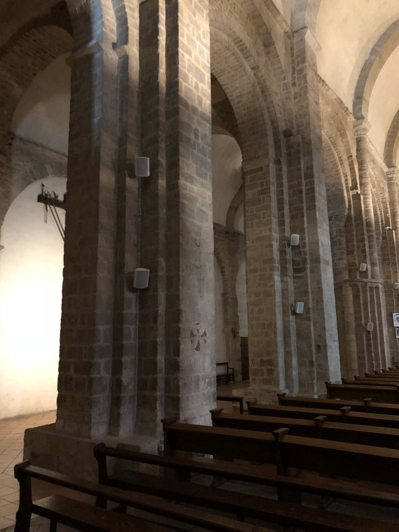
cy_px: 266
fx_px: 430
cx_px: 200
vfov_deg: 63.4
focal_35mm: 28
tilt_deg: +10.8
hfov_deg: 49.7
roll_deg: +1.0
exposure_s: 1/4
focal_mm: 4
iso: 250
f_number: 1.8
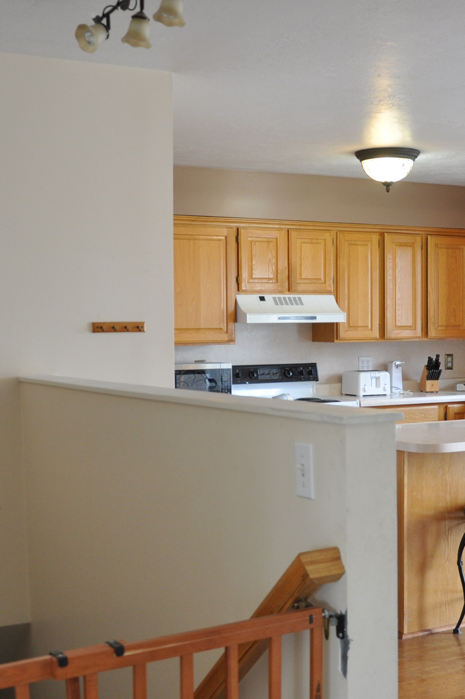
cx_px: 322
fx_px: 969
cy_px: 423
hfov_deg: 26.8
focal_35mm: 50
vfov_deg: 39.4
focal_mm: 18
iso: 400
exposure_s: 1/25
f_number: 5
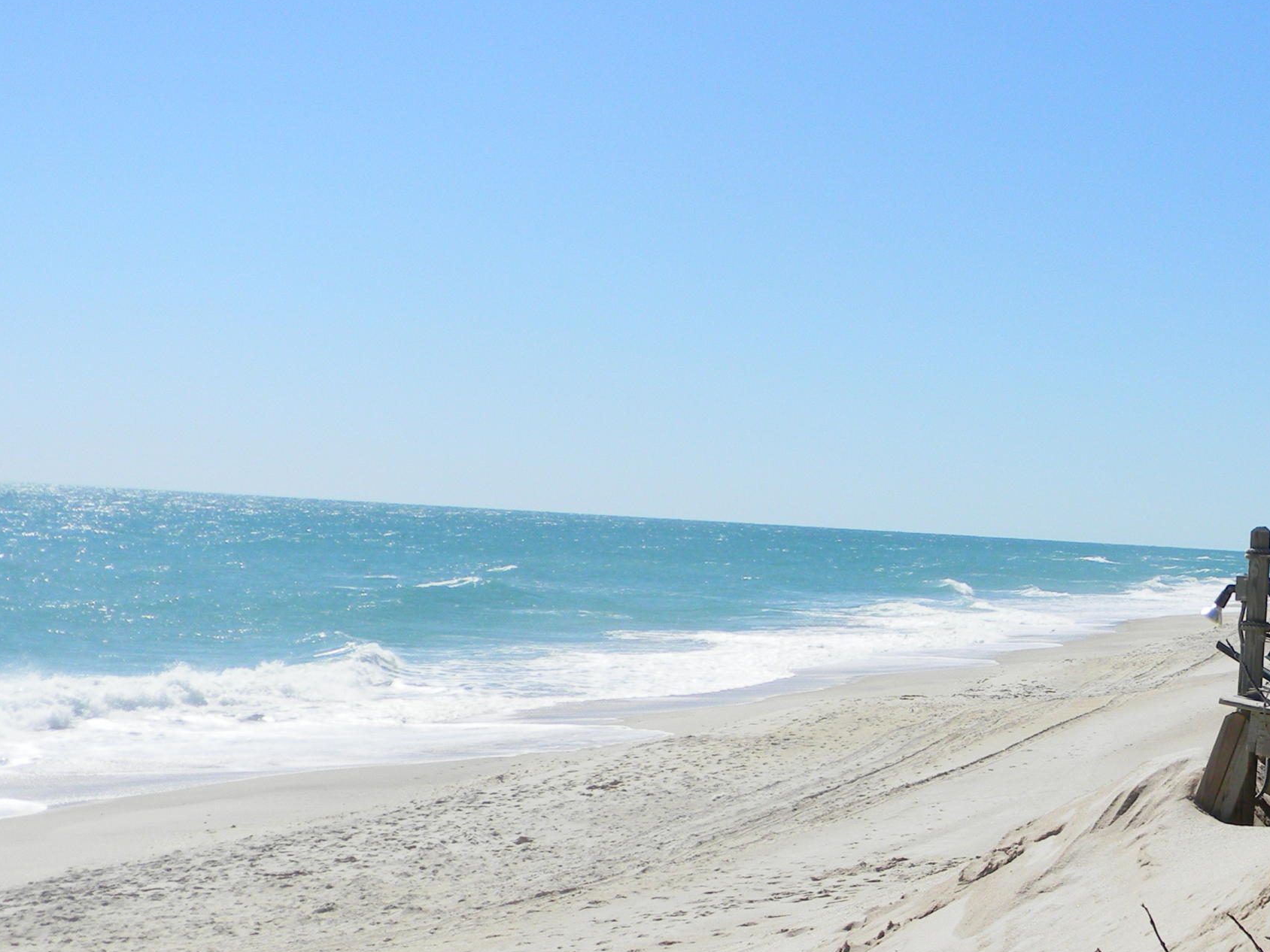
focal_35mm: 64
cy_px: 687
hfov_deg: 29.8
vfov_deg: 22.8
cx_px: 946
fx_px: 2348
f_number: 7.4
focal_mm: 6.4
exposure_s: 1/443
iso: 80
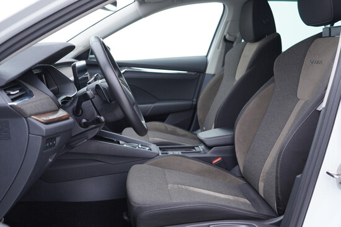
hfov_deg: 53.1
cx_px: 170
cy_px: 114
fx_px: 341
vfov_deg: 36.9
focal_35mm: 36
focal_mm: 24
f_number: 2.8
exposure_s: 1/40
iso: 200
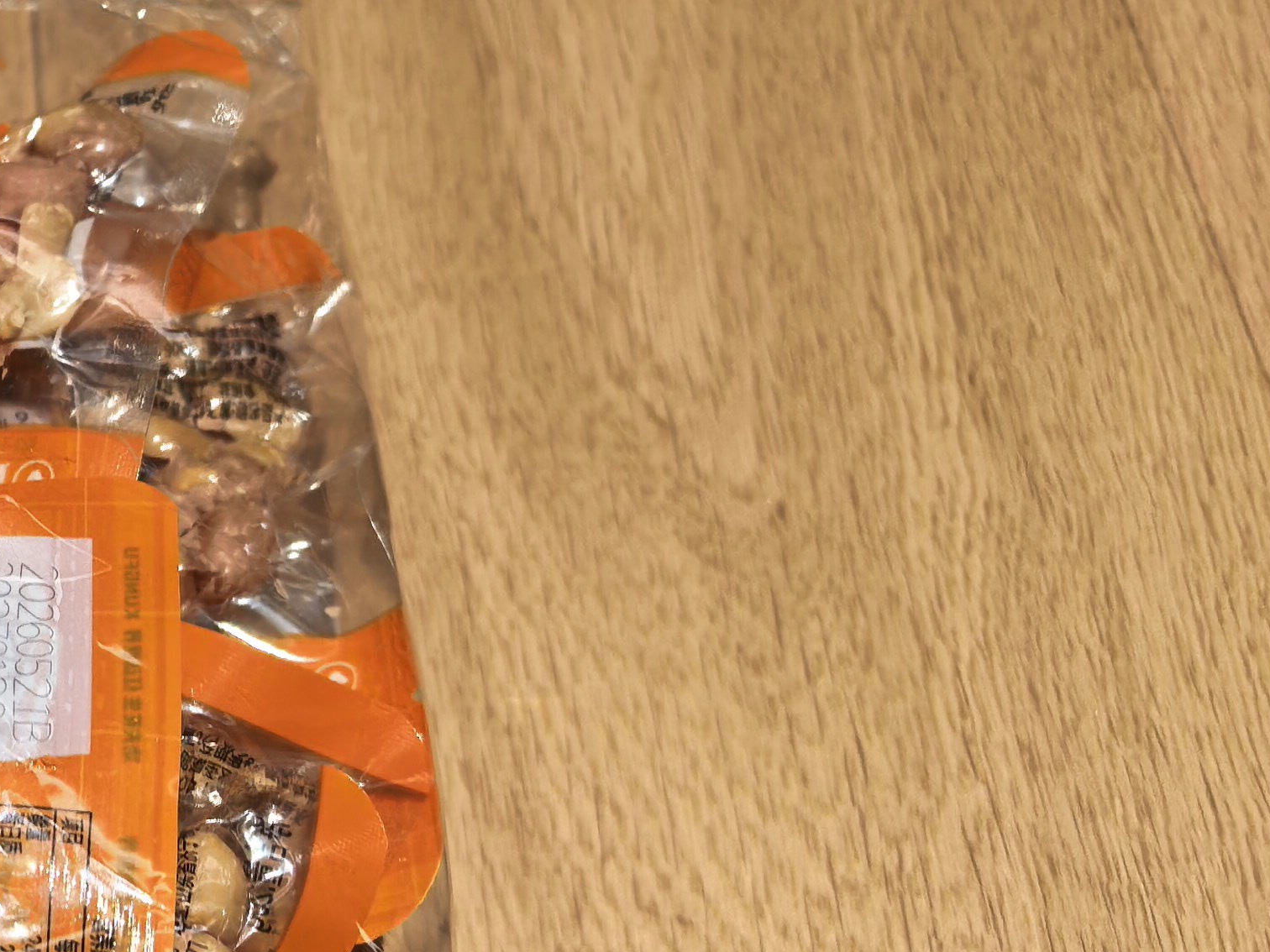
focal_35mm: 65
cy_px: 672
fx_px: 2385
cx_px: -442
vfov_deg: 22.4
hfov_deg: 25.2
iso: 160
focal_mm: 8.5
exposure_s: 1/100
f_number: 2
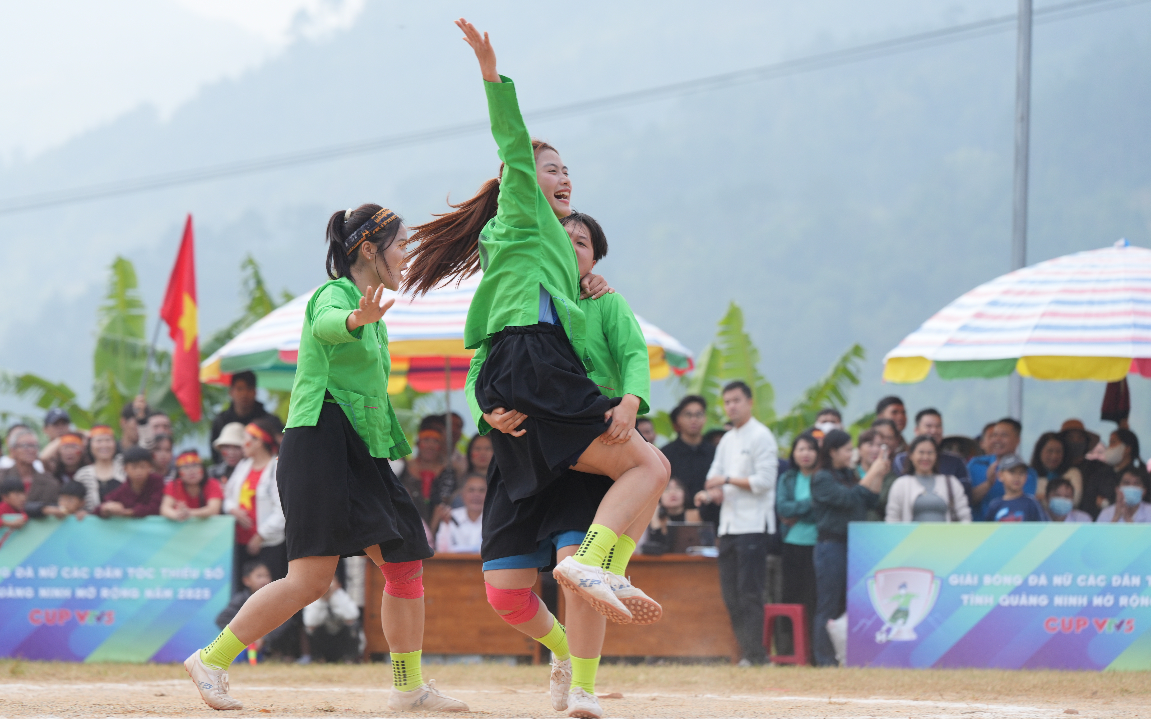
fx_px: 5270
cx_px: 577
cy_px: 384
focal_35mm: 168
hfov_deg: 12.5
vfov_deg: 7.8
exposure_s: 1/400
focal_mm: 164
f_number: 5
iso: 200
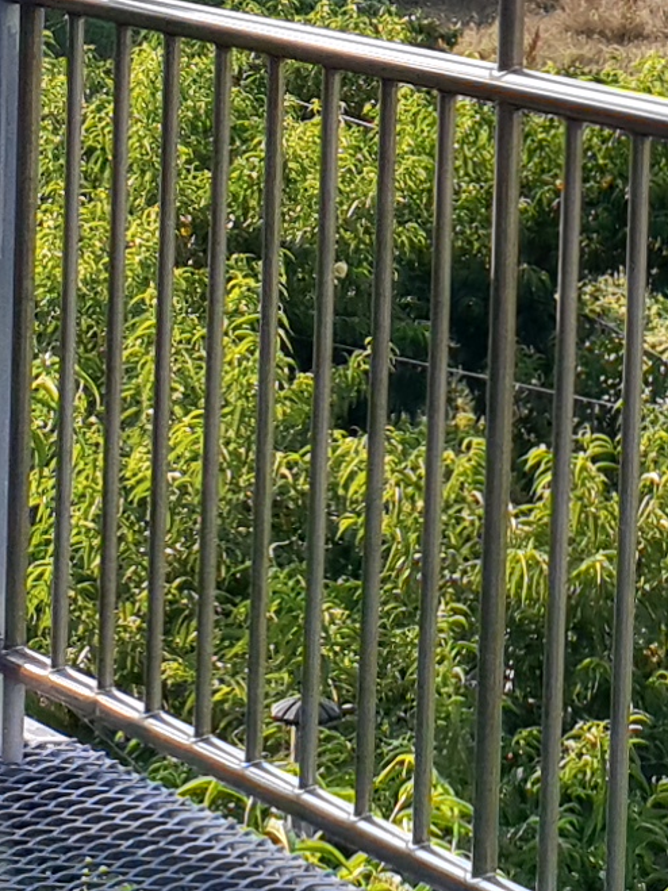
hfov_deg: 9.2
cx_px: 852
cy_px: -257
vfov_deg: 12.1
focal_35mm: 159
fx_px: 4092
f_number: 2.4
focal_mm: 4.3
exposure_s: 1/917
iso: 50
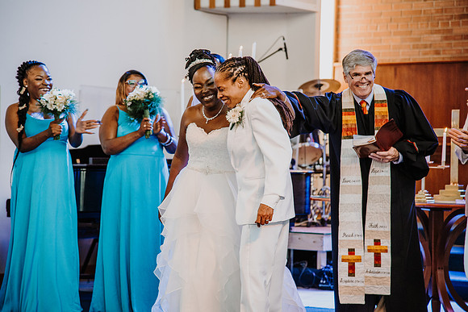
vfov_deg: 11.1
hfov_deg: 16.5
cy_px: 156
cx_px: 234
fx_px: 1610
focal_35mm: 124
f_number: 4
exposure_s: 1/125
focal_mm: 120
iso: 1100
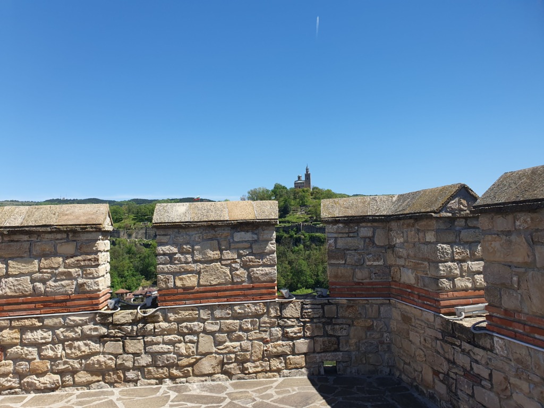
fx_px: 409
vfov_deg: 53.1
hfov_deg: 67.3
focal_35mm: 26
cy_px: 204
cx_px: 272
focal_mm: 4.32
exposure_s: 1/1488
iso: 50
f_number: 2.4
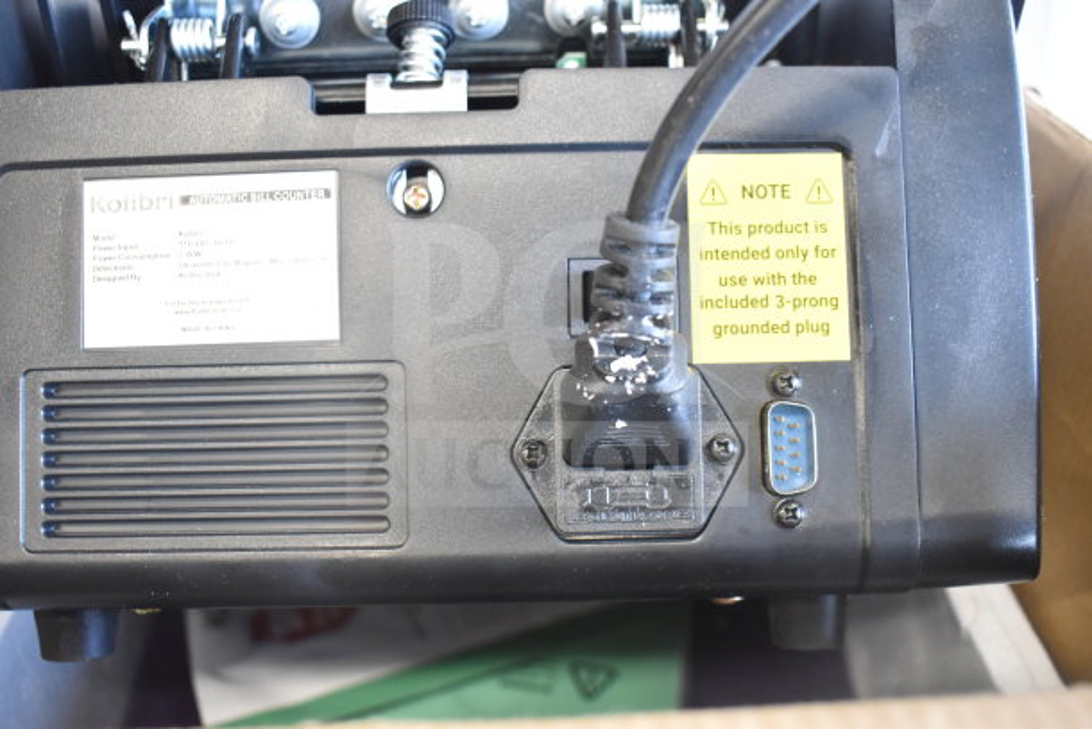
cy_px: 364
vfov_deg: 38.4
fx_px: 1047
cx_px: 546
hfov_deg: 55.1
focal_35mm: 34
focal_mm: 23
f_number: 3.8
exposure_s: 1/40
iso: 1400
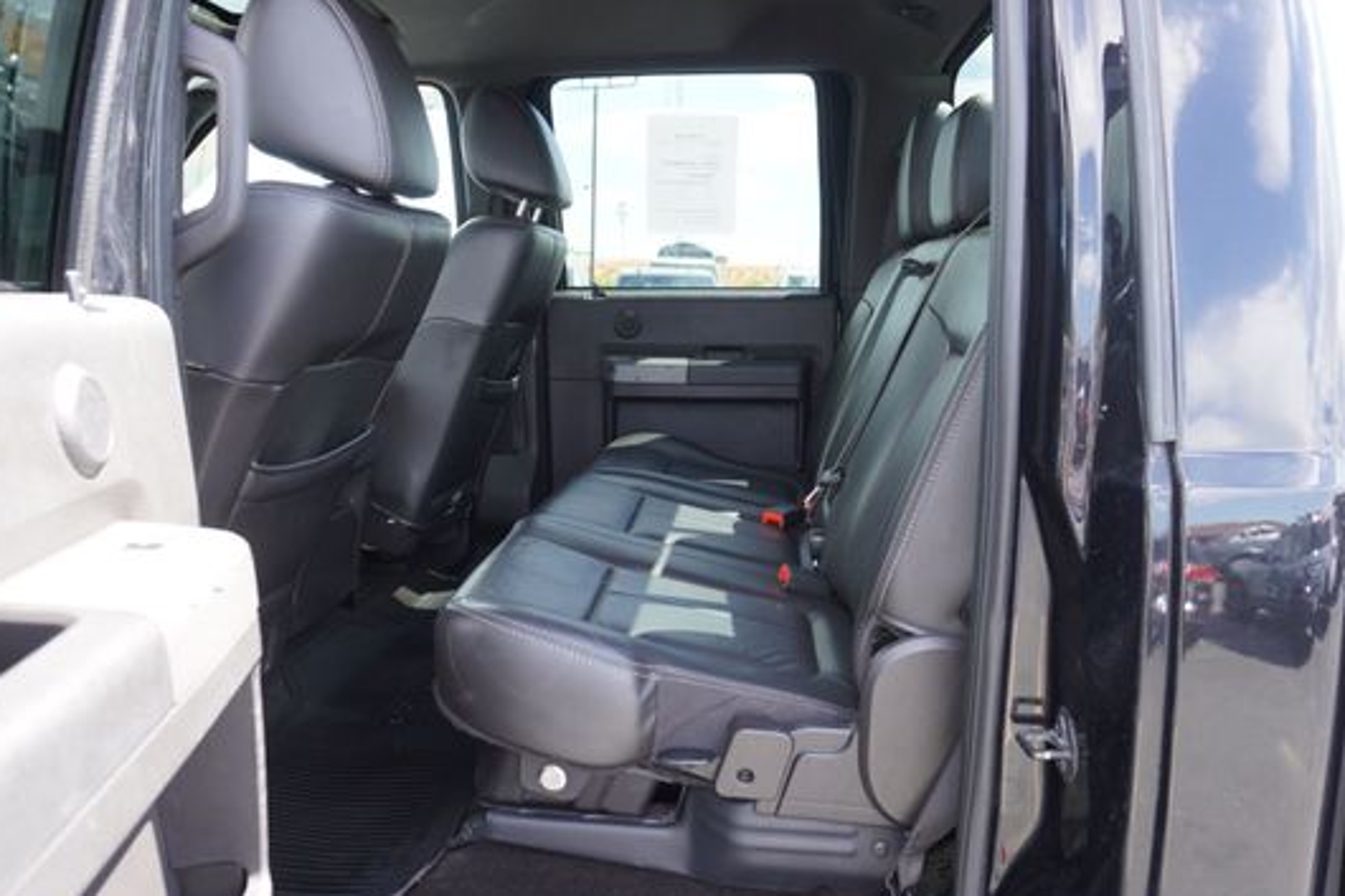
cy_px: 457
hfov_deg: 63.5
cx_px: 594
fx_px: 1083
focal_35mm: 29
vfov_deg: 44.9
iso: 100
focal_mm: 16
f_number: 4
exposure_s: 1/60
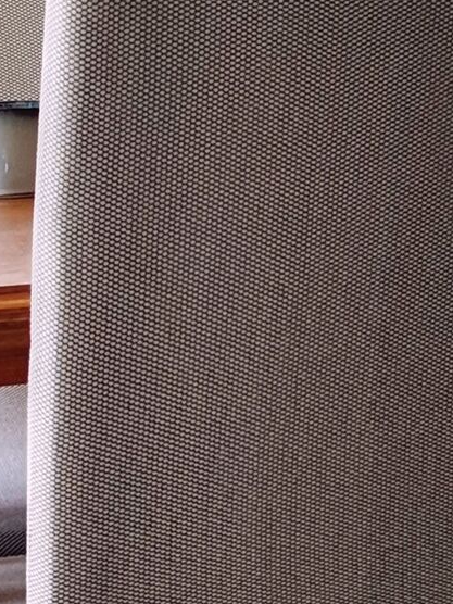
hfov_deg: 10.5
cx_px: 867
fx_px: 2286
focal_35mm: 131
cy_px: -83
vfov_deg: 14.6
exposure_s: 1/126
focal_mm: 4.75
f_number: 1.8
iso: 50
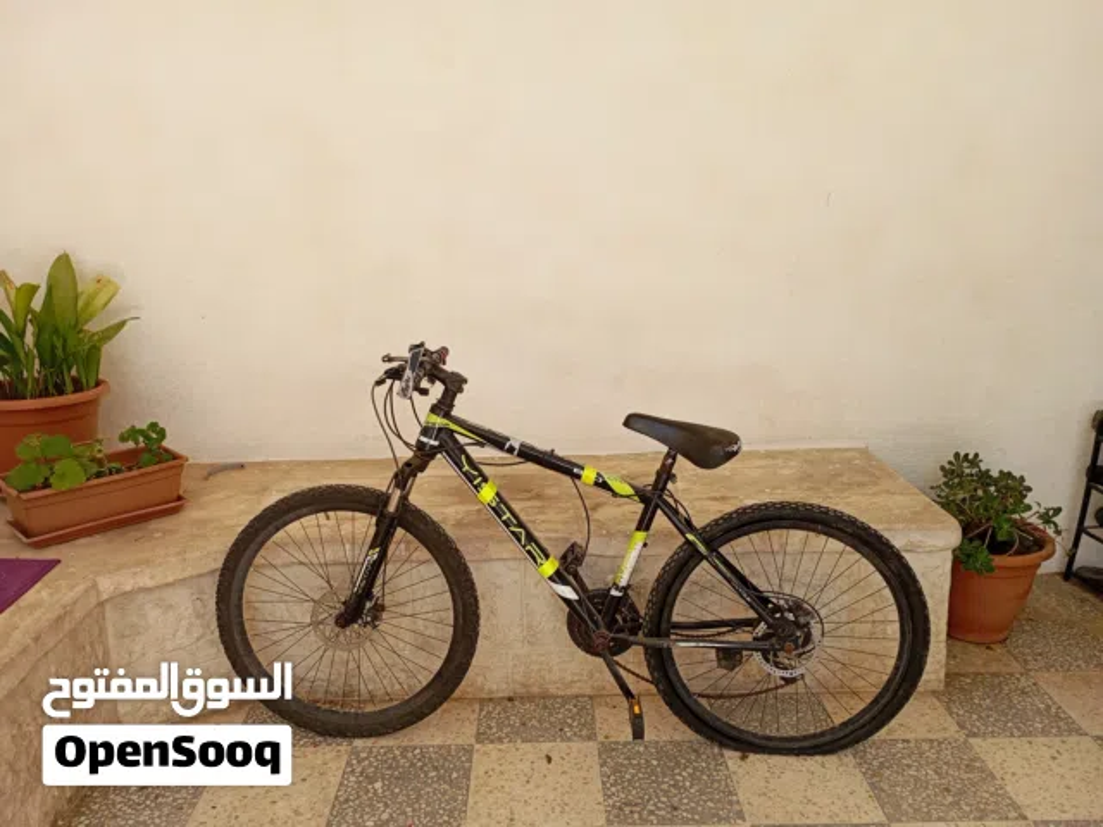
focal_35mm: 28
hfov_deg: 63.4
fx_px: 892
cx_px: 552
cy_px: 414
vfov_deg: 49.7
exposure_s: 1/100
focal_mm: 4.27
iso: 194
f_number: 1.8
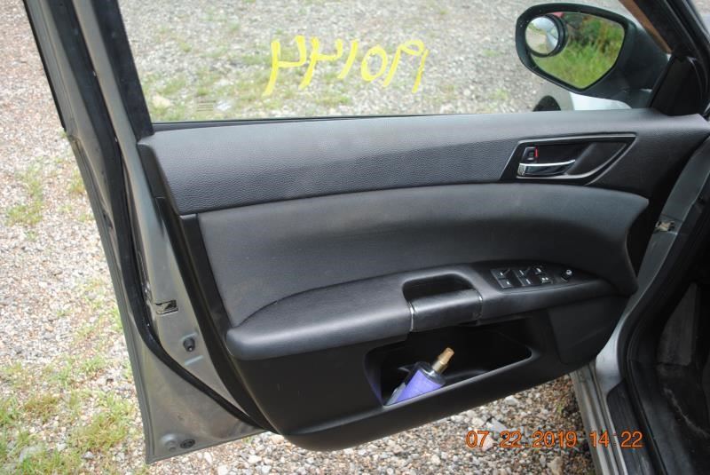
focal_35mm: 33
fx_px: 651
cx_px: 355
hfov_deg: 57.2
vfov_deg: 40.0
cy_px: 238
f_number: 3.8
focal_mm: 22
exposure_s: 1/160
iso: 100
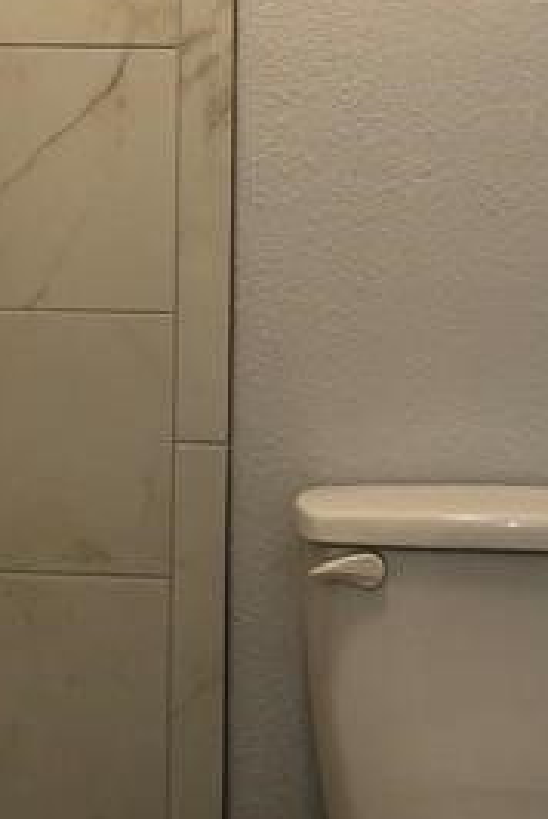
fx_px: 1913
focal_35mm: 84
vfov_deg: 24.0
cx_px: 382
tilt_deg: -0.5
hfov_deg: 16.3
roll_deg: -0.9
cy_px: 231
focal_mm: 4
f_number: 1.8
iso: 40
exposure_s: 1/20
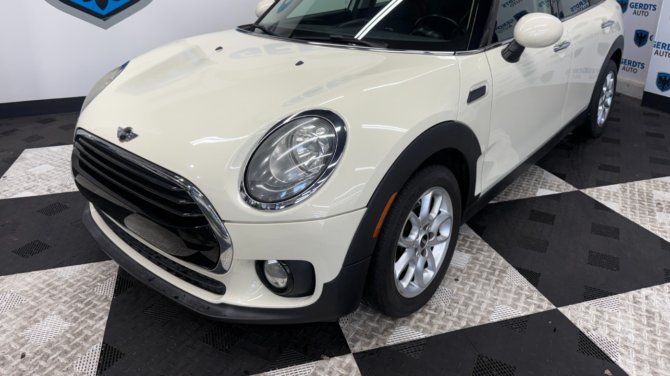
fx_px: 480
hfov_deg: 69.9
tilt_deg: -17.6
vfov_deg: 42.2
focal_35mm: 27
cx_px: 332
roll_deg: -0.6
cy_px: 119
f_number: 1.78
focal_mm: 6.76
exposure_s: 1/161
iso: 64
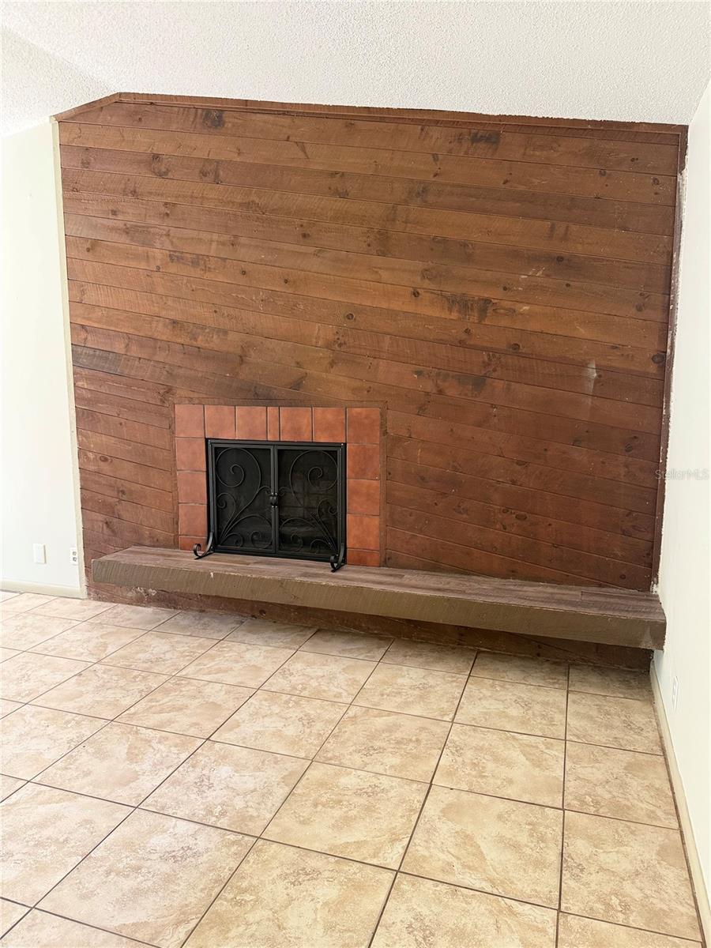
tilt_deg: -8.2
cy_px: 474
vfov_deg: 71.6
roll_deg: -0.4
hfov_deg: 56.8
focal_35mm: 24
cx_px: 356
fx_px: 657
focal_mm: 6.76
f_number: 1.78
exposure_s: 1/60
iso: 200
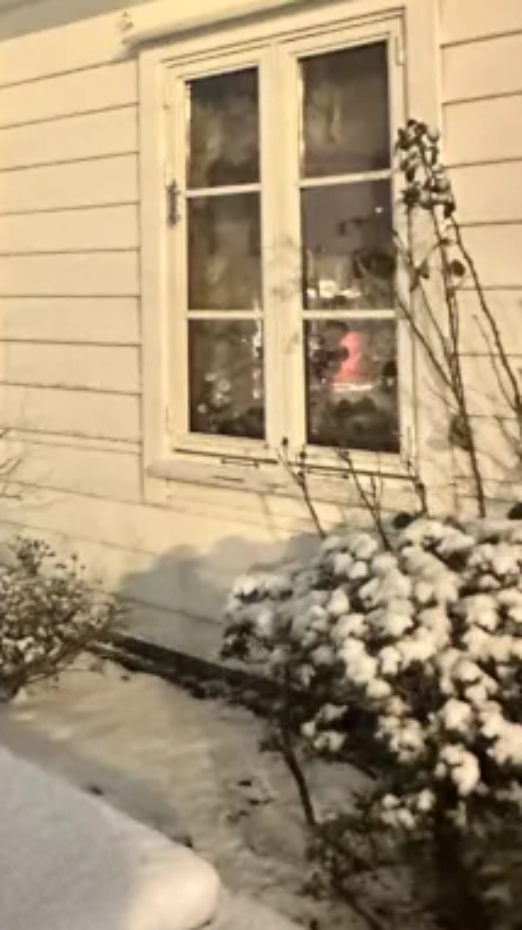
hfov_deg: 23.6
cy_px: 215
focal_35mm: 48
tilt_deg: +4.0
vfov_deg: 41.4
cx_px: -27
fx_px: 1182
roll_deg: -0.3
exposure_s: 1/33
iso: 1250
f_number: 2.2
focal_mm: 2.22
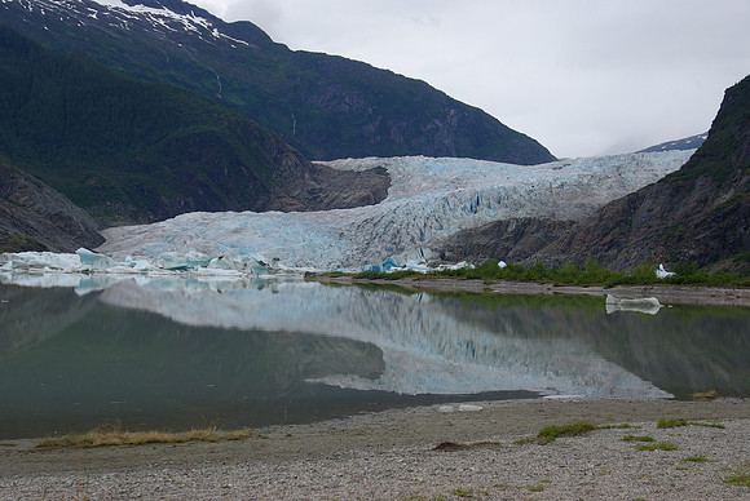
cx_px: 375
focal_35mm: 58
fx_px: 1220
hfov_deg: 34.2
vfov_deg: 23.2
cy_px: 250
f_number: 8
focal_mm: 39
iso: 100
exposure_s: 1/60
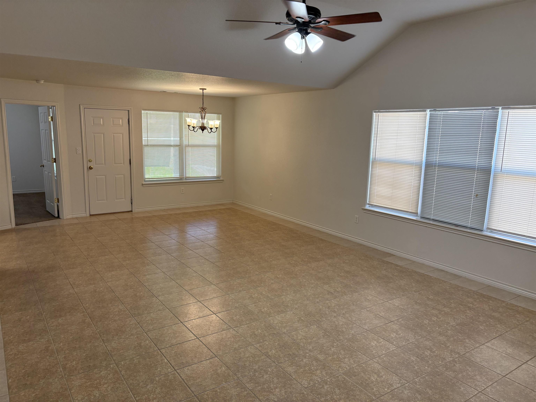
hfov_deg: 67.3
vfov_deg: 53.1
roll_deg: -0.8
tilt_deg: -10.1
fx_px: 403
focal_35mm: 26
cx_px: 268
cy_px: 201
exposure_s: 1/161
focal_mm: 5.96
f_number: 1.6
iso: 80
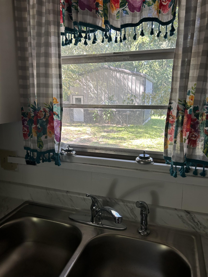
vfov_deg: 67.3
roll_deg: -0.6
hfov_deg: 53.1
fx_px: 208
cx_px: 104
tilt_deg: -10.5
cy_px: 138
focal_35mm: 26
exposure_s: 1/121
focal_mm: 5.7
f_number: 1.5
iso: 64
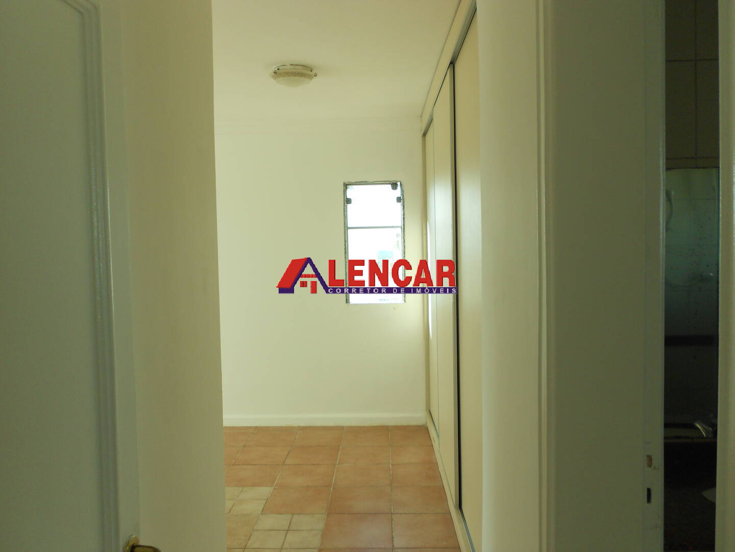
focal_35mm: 26
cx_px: 368
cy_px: 276
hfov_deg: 67.3
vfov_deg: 53.1
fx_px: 552
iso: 80
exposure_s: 1/100
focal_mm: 4.6
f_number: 3.2
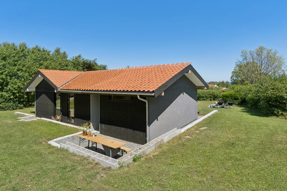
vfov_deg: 63.2
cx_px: 144
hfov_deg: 85.4
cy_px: 96
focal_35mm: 20
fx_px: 155
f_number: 8
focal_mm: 13
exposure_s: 1/800
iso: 200
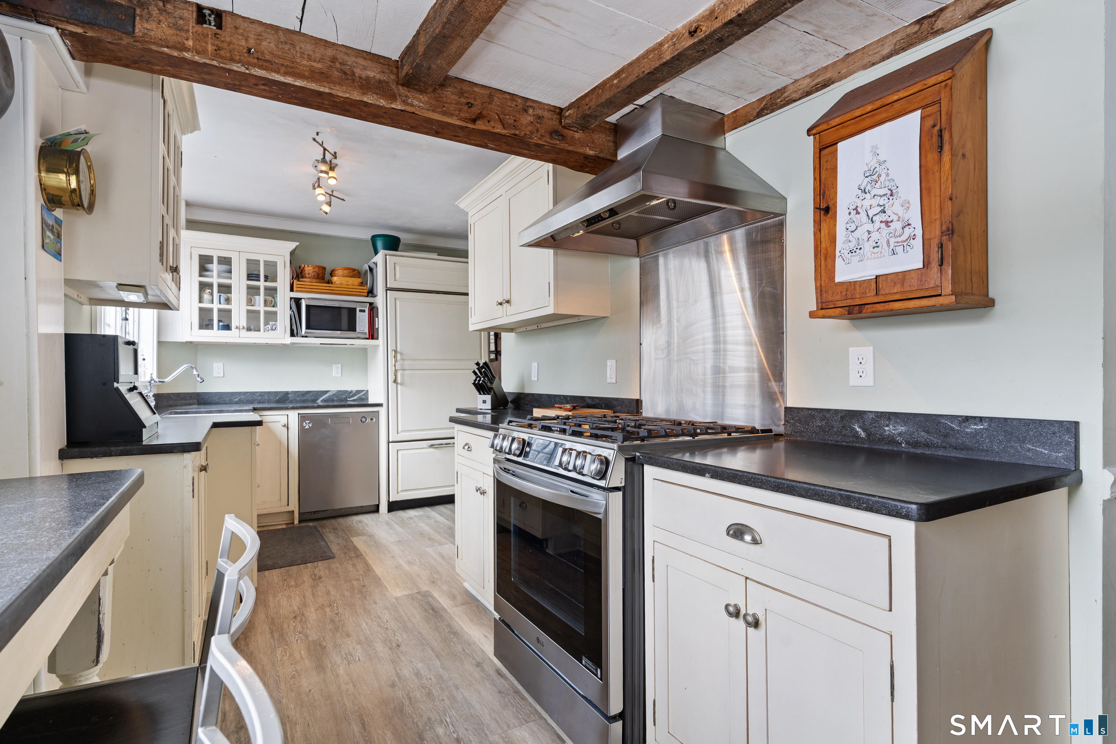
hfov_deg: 93.3
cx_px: 558
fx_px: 527
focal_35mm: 17
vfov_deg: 70.4
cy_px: 372
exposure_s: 1/10
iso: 320
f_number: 8
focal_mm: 17
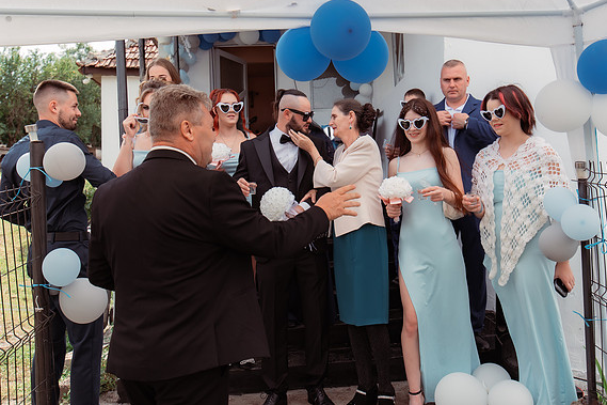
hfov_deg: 55.8
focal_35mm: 34
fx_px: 573
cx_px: 326
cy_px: 168
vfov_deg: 38.7
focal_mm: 29
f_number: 5
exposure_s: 1/400
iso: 250
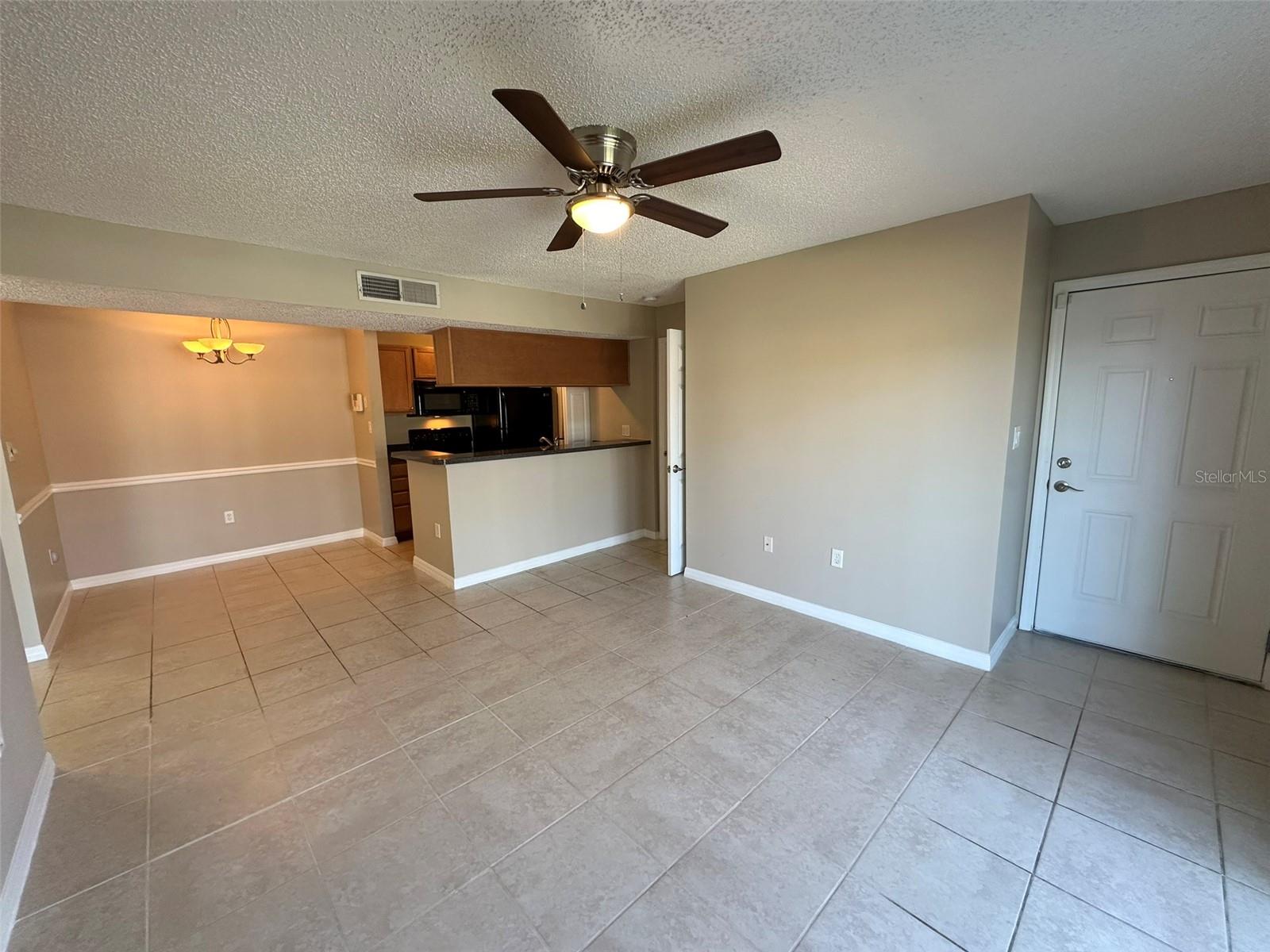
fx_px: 514
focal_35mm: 14
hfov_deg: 102.1
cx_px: 635
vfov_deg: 85.7
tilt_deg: -8.3
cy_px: 476
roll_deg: +0.9
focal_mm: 2.22
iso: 160
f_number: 2.2
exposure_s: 1/60
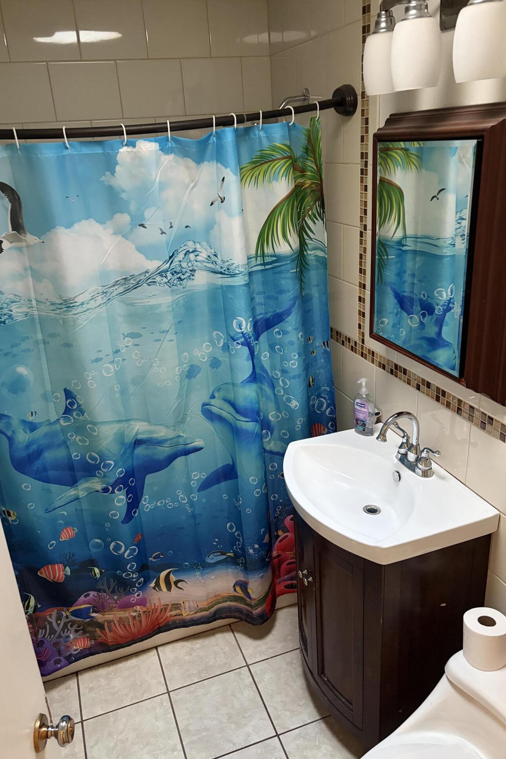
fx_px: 590
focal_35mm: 28
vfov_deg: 65.5
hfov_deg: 46.4
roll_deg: +4.6
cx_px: 254
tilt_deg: -21.0
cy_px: 385
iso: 500
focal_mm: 5.96
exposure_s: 1/40
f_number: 1.6
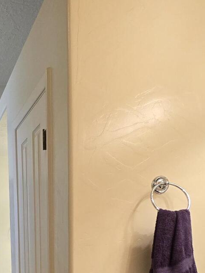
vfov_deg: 39.2
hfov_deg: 30.1
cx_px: -40
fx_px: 324
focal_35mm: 41
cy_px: 285
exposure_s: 1/60
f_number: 2.2
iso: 160
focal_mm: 2.2
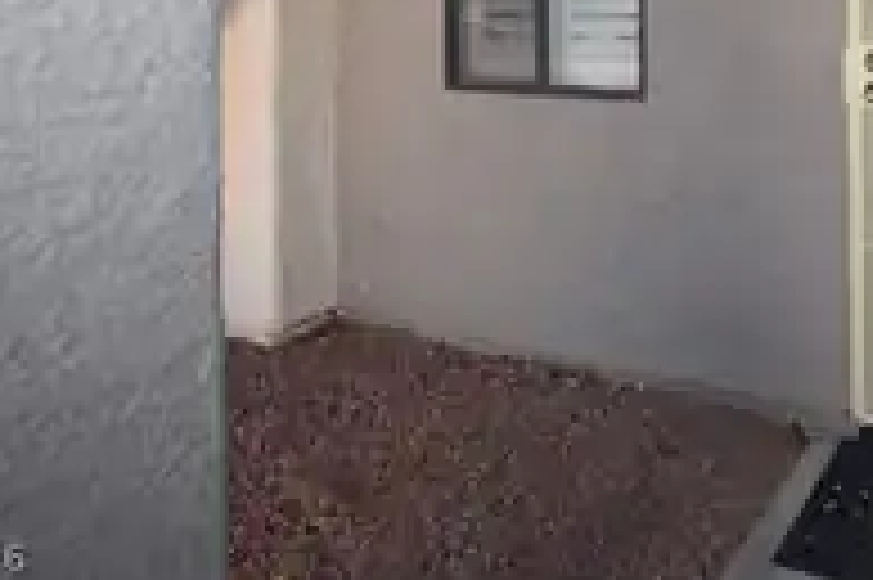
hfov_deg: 54.2
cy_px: -16
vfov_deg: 37.2
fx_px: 751
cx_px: 752
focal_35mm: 31
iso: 200
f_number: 5.6
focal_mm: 10
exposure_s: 1/125
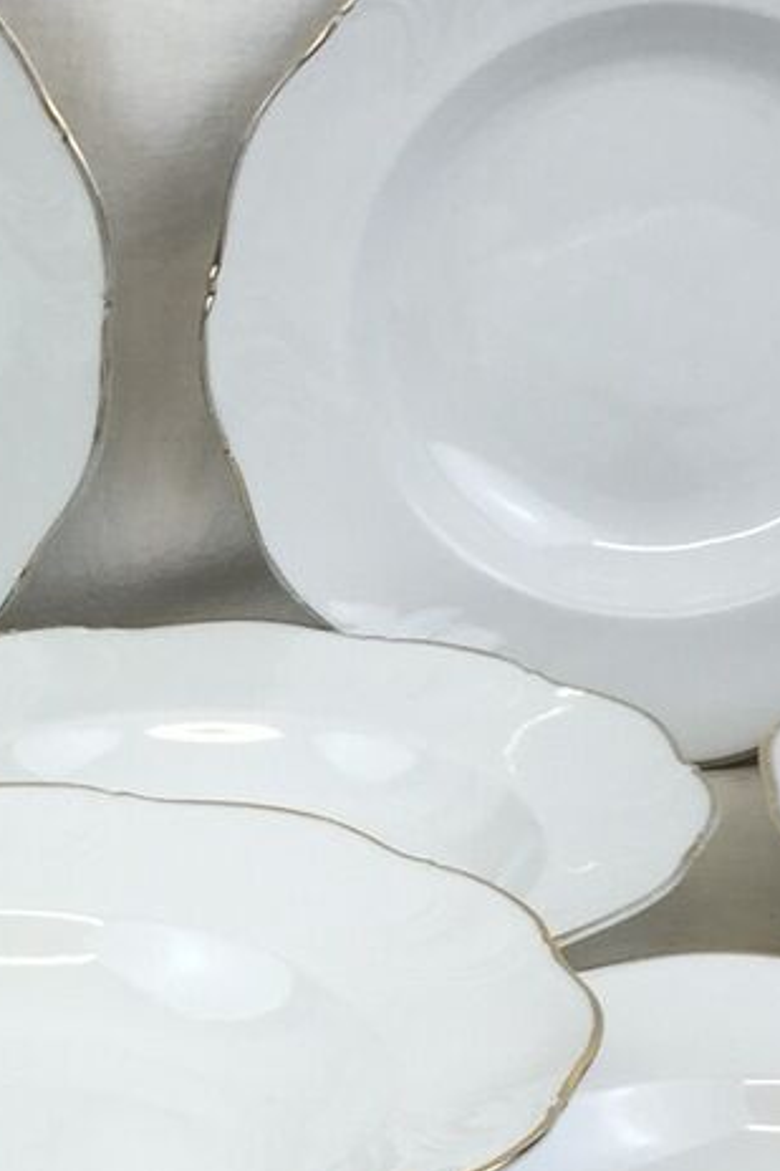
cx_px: 38
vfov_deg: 15.8
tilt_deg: -21.1
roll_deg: -0.6
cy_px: 744
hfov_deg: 10.5
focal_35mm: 130
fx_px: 4228
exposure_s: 1/140
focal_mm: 4.15
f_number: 2.2
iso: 32
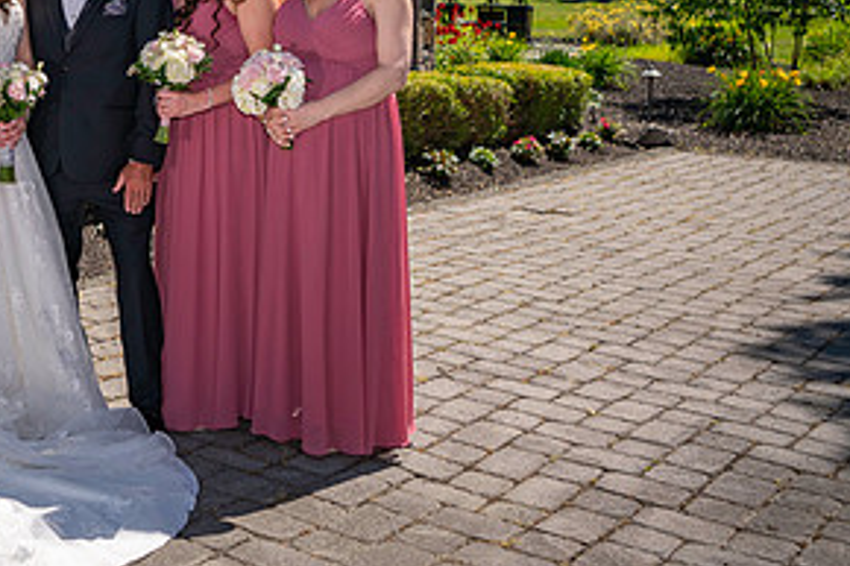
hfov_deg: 33.7
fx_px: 1321
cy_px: 82
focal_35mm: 56
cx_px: 82
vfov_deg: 23.7
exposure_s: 1/5000
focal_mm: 28
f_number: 3.2
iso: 100
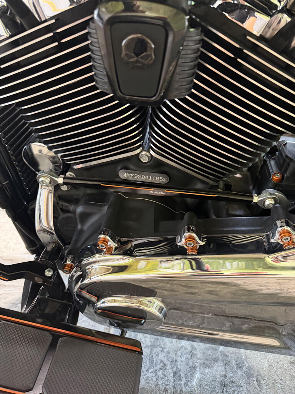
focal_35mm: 24
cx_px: 148
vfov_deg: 71.6
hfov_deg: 56.8
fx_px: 273
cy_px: 197
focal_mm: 6.76
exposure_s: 1/40
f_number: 1.78
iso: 800
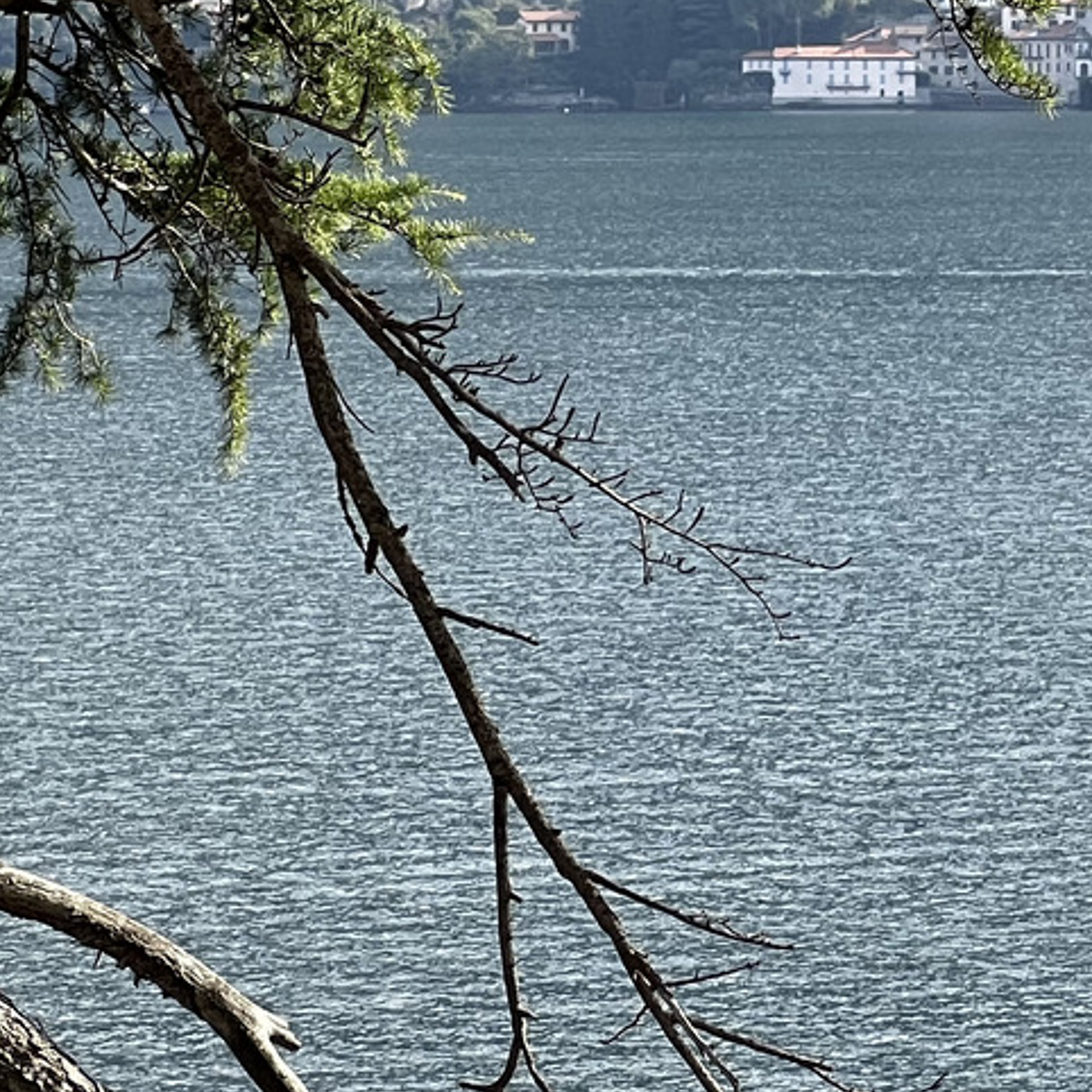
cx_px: 1740
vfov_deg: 7.7
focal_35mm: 226
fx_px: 8066
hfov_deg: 7.6
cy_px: -61
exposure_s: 1/225
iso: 32
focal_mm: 9
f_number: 2.8
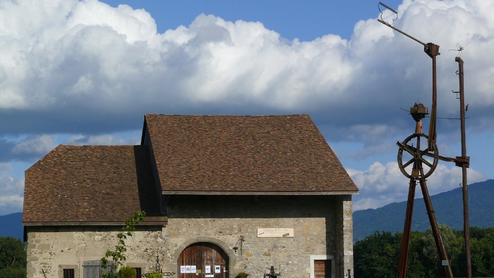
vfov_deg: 13.4
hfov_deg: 23.7
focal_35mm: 90
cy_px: 164
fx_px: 1179
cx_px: 246
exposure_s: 1/400
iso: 100
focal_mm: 17.4
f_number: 7.1
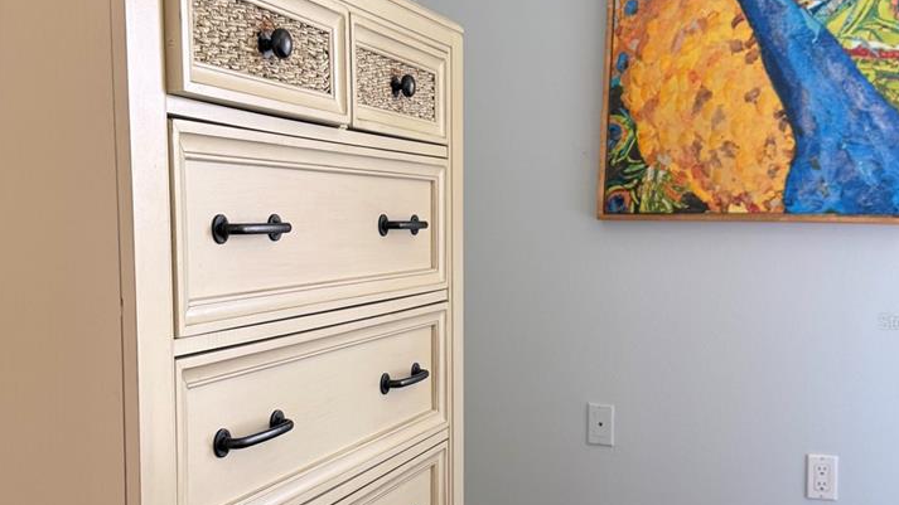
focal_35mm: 44
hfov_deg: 46.3
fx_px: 1049
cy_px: 321
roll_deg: -0.5
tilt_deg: -5.1
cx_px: 401
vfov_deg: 27.0
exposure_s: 1/120
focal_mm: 6.76
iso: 100
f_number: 1.78
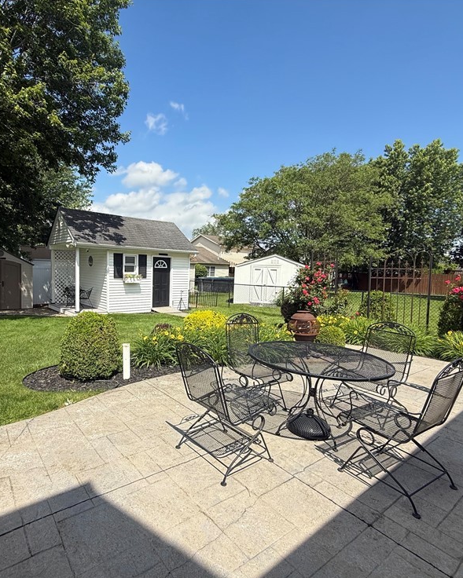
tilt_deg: -3.6
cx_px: 184
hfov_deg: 70.1
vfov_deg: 83.3
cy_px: 298
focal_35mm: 19
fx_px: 325
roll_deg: -1.0
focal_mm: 2.22
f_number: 2.2
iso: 50
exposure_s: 1/1698
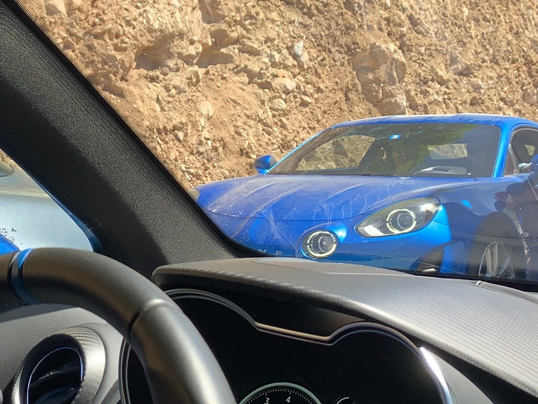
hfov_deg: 29.1
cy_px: 69
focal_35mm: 63
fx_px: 979
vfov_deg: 22.9
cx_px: 23
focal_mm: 4.25
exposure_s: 1/529
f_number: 1.8
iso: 25
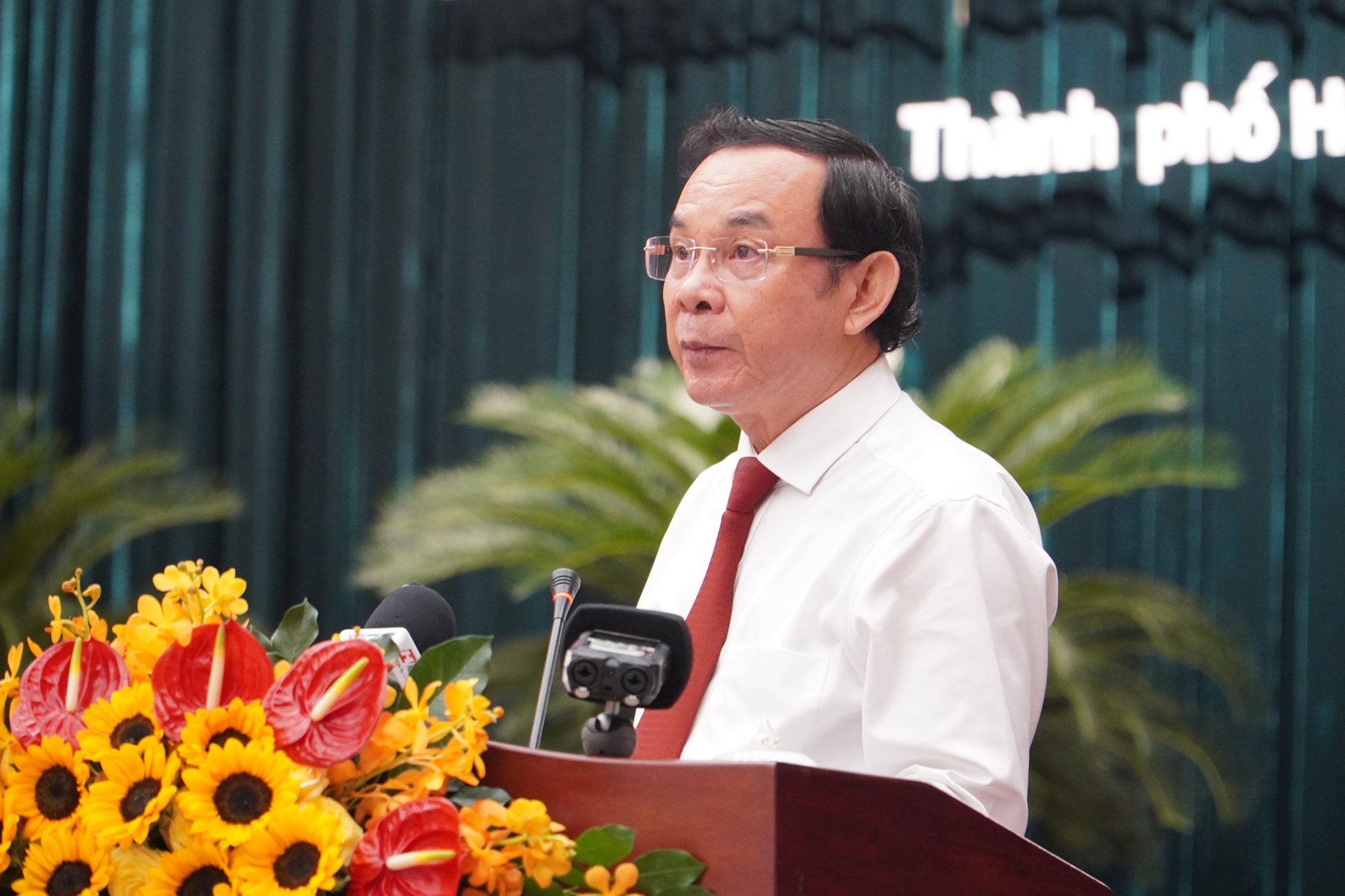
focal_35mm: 162
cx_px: 686
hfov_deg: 12.7
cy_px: 440
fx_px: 6034
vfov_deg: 8.5
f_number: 4
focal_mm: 105
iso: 3200
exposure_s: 1/160
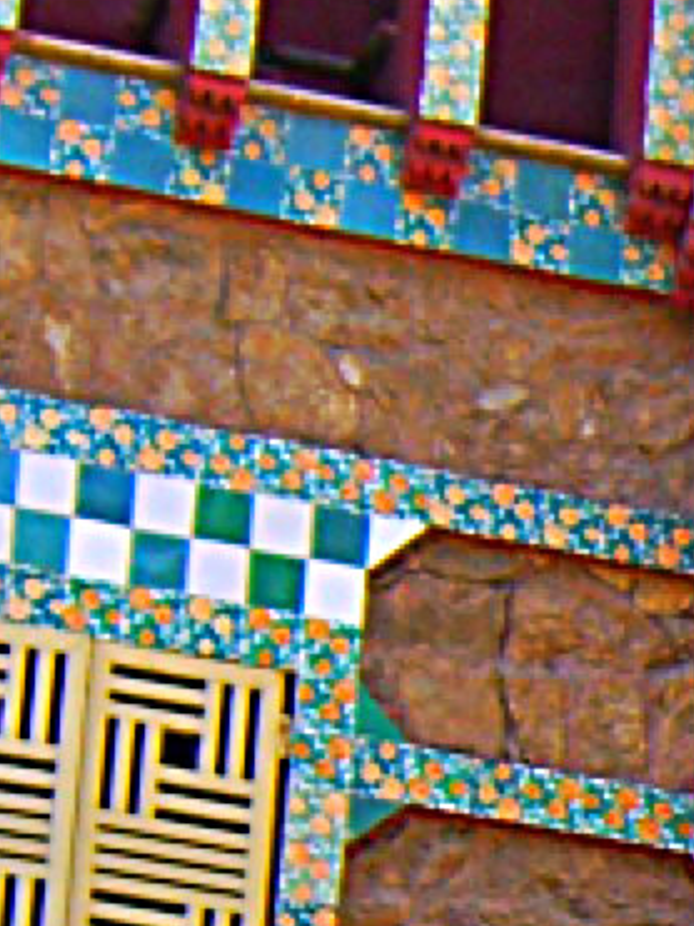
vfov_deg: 8.3
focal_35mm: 236
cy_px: 1118
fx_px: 6312
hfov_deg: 6.1
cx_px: 1408
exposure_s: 1/160
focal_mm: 7.9
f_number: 2.8
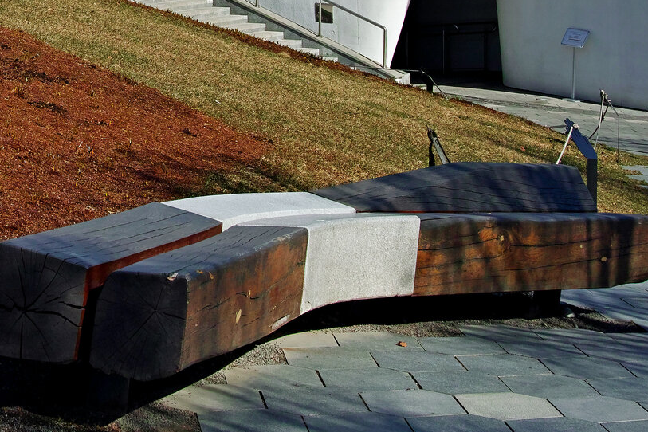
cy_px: -117
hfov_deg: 15.6
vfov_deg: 10.4
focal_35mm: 129
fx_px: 2322
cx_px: 10
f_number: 10
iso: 100
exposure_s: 1/320
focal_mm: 35
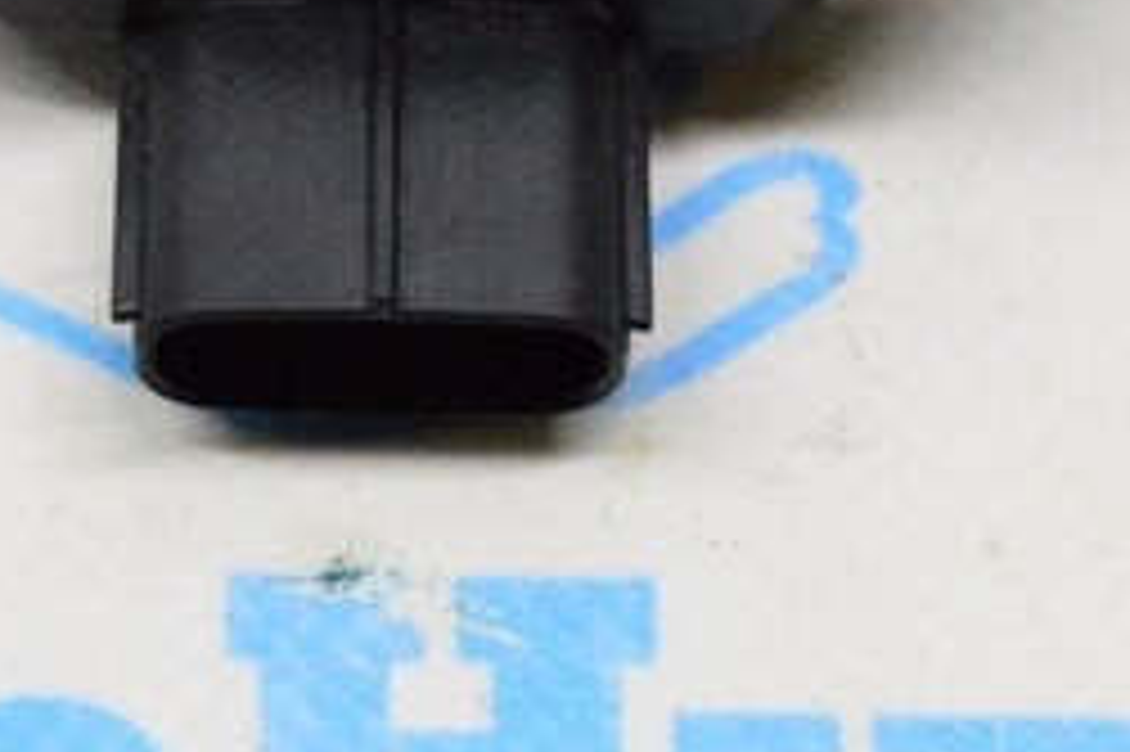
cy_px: -160
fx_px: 5961
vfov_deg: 7.2
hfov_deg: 10.8
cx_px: 162
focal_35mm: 190
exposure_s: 1/250
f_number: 8
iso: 6400
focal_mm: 31
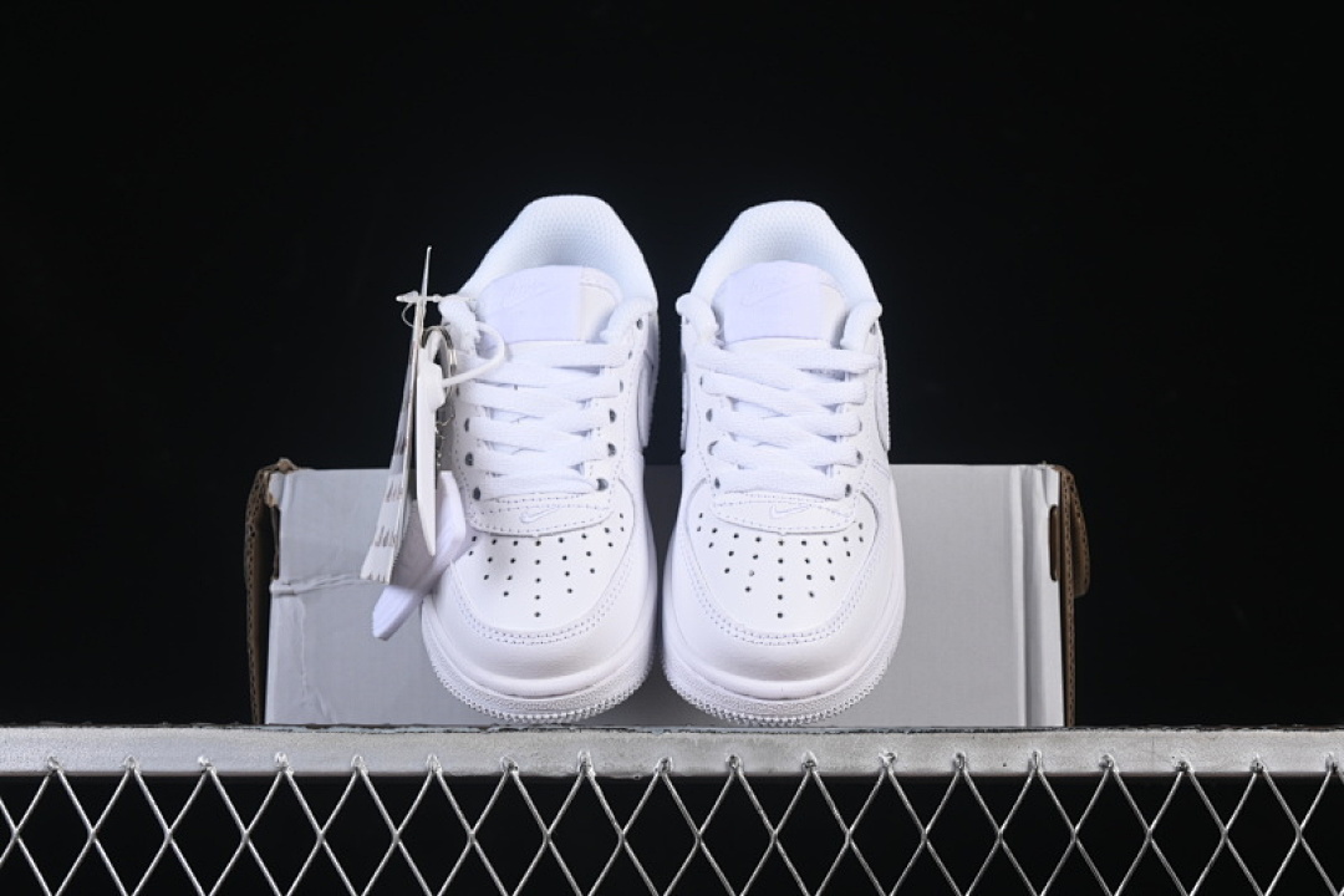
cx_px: 672
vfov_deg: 18.2
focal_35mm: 75
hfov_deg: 27.0
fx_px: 2800
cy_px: 448
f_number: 8
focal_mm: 50
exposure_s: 1/80
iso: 160
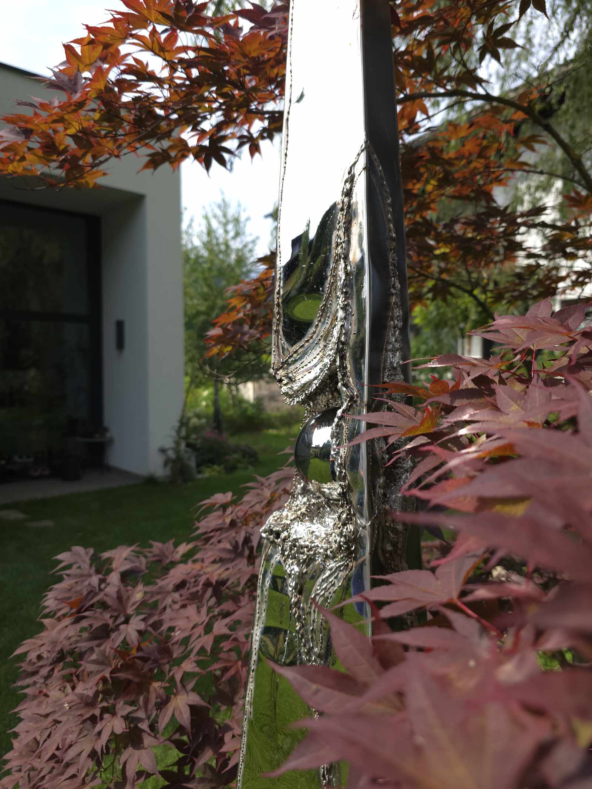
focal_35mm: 23
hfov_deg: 58.9
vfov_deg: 73.9
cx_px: 296
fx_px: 524
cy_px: 394
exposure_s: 1/256
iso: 12
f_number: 1.7
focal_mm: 6.3
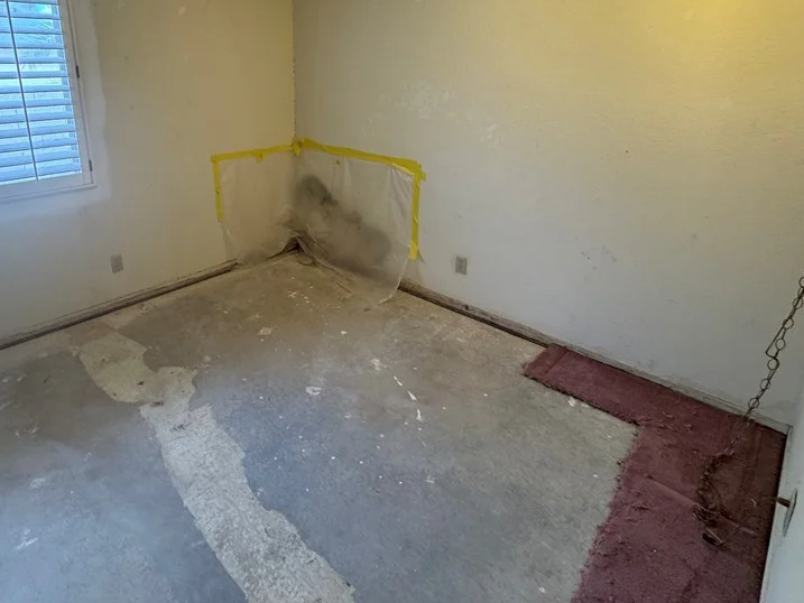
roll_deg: +1.4
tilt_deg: -15.4
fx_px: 465
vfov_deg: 64.2
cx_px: 287
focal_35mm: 20
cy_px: 200
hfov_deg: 79.8
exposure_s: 1/60
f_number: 2.2
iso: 200
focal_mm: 2.22
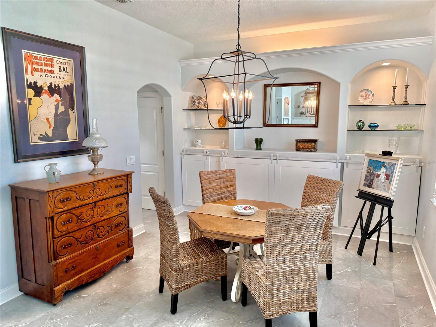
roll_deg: +0.4
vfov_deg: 56.8
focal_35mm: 24
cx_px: 218
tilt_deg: -7.1
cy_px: 164
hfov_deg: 71.6
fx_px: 302
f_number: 1.78
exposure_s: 1/120
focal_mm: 6.76
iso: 160
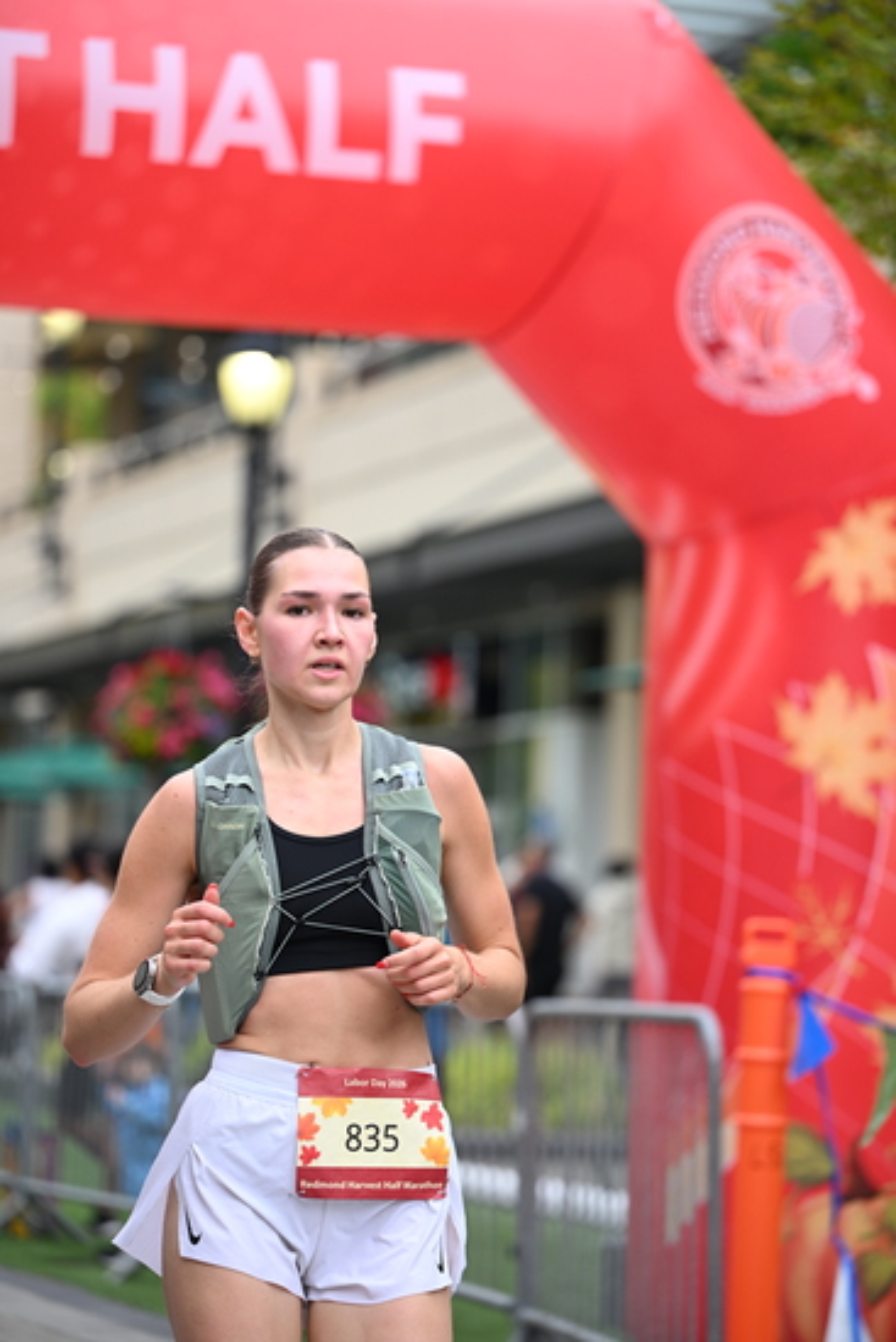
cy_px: 671
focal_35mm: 115
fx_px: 4290
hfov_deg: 11.9
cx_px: 448
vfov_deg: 17.8
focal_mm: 115
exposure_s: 1/2000
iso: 640
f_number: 2.8
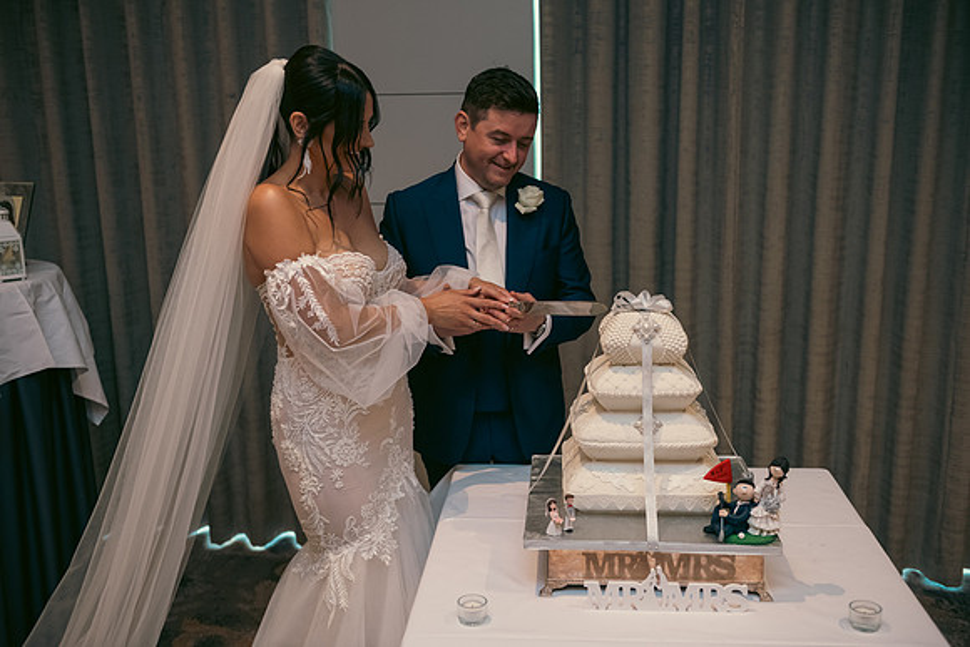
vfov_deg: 35.1
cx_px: 485
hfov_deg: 50.7
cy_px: 324
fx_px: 1024
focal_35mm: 38
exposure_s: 1/160
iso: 800
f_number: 3.5
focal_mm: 38
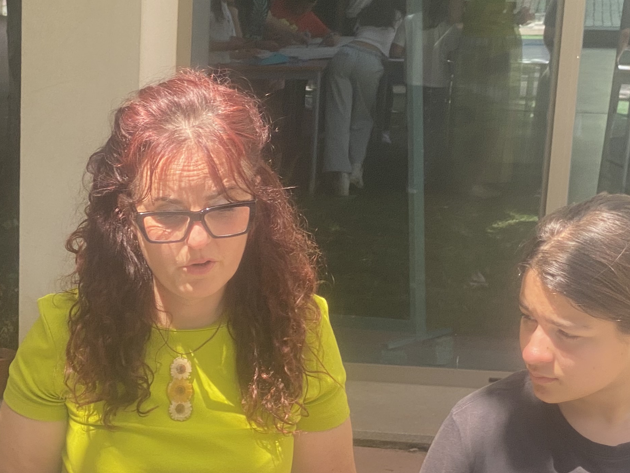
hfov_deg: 17.0
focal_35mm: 113
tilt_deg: -17.4
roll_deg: -0.8
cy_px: 497
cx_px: -3
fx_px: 2057
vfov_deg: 12.9
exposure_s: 1/236
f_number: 2
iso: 20
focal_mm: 6
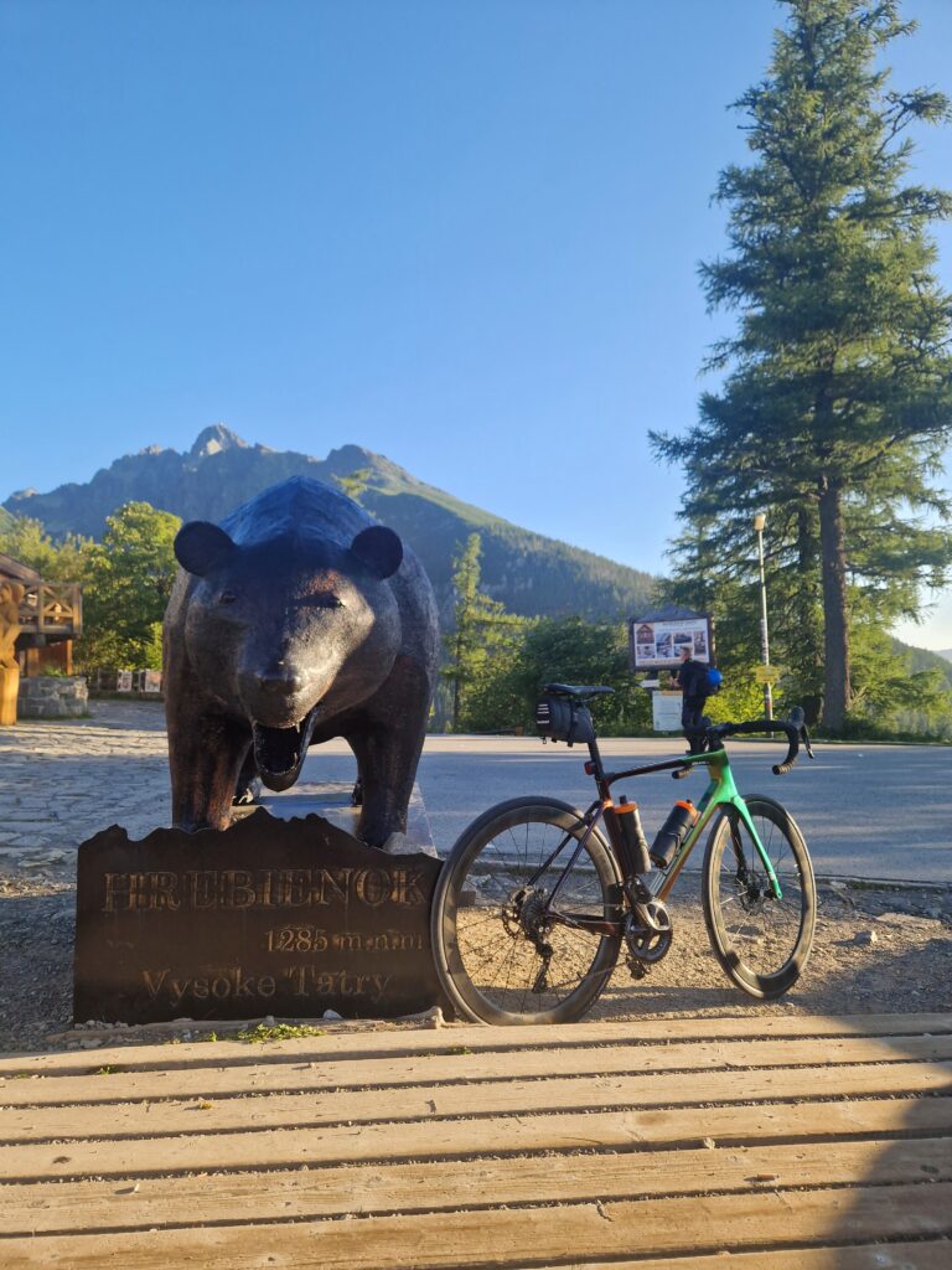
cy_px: 635
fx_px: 843
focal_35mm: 23
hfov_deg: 58.9
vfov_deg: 73.9
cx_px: 476
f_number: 1.8
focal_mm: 5.4
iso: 50
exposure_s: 1/286
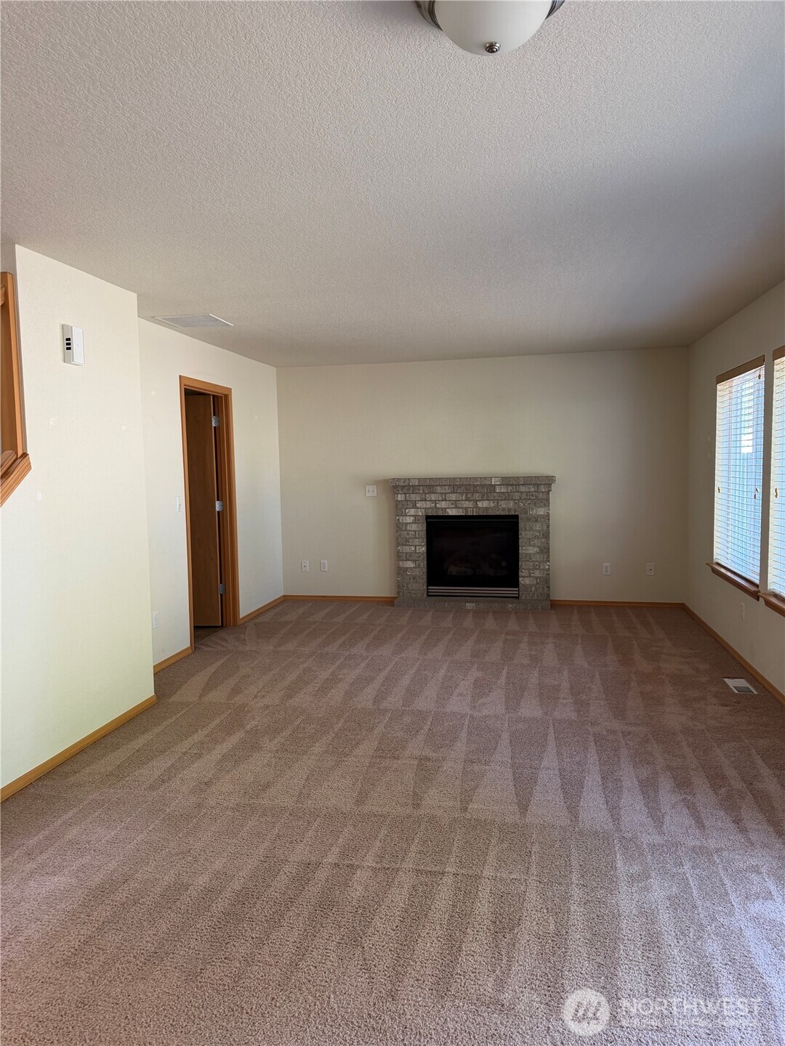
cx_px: 392
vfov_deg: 71.6
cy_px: 523
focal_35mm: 24
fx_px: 726
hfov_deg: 56.8
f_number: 1.78
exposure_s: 1/60
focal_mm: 6.76
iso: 160
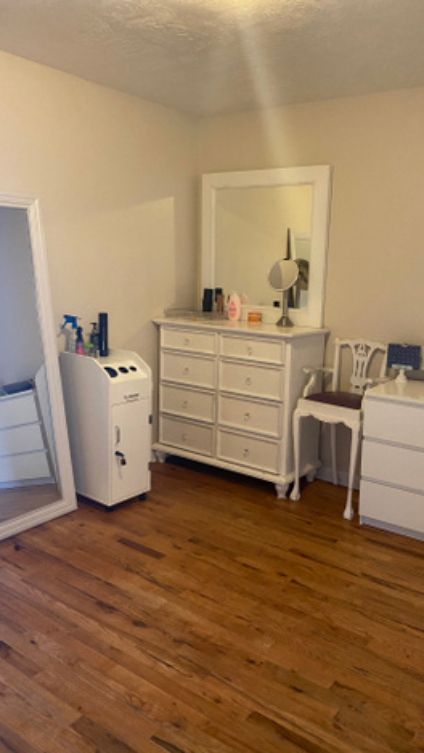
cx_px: 247
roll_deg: -2.0
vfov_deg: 66.1
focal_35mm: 29
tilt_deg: -8.4
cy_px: 369
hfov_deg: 40.1
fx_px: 579
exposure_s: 1/30
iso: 500
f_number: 1.8
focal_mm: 4.25
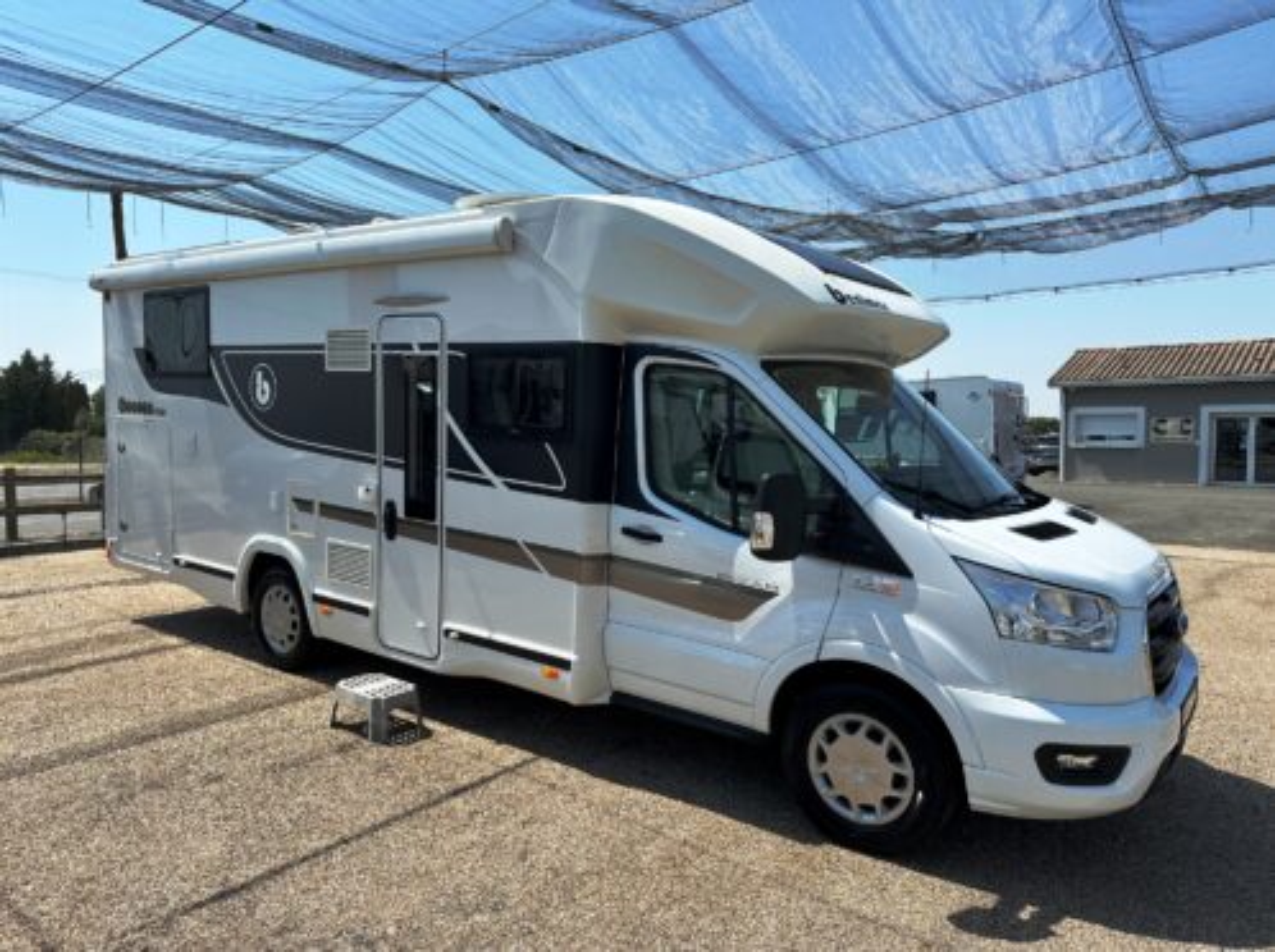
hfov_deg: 71.7
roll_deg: +0.7
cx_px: 638
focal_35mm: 24
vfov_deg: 56.7
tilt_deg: -3.1
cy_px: 476
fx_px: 883
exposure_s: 1/5000
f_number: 1.78
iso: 80
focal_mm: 6.86
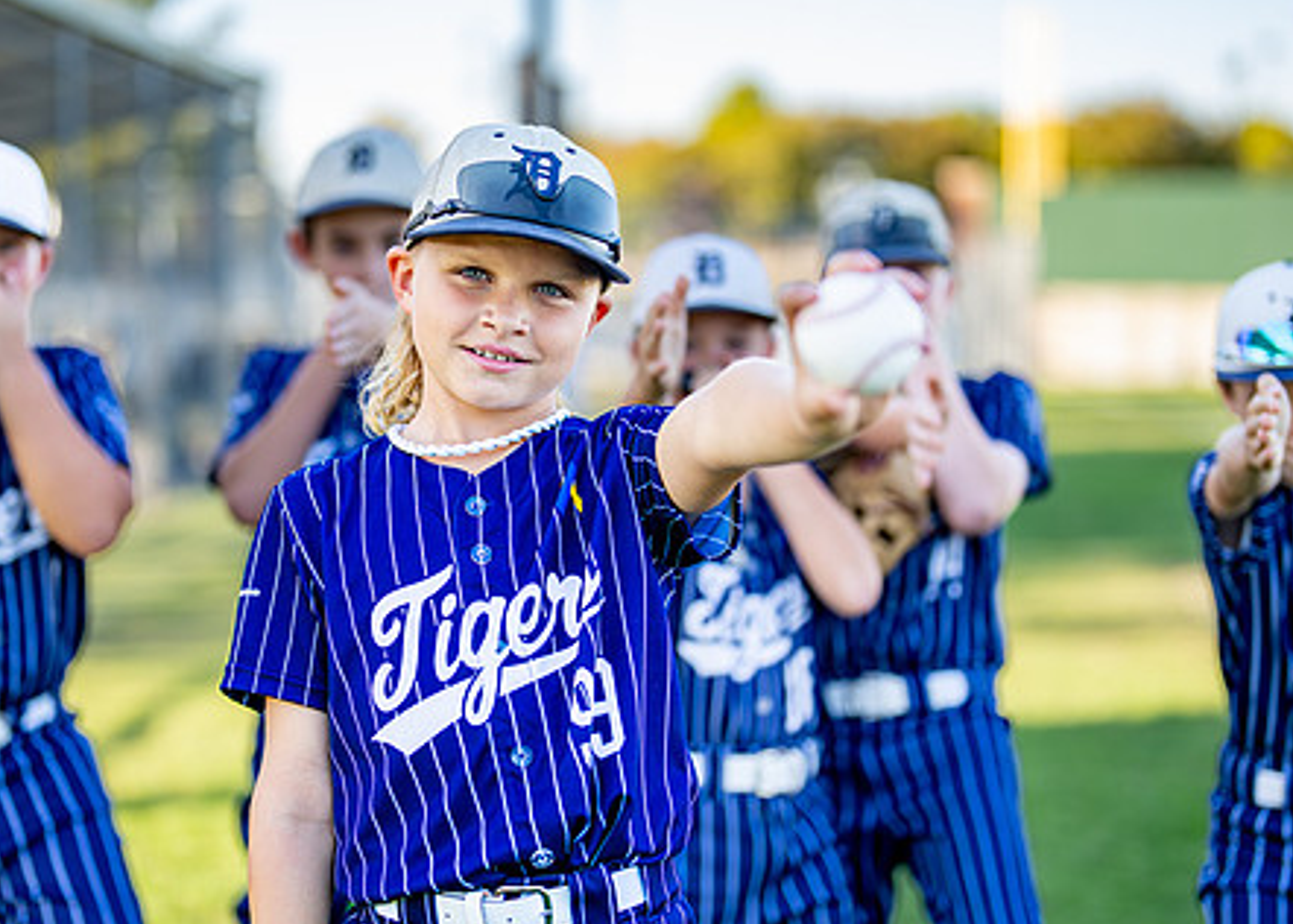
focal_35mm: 75
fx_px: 2755
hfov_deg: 26.4
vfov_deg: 19.0
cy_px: 484
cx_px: 512
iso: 100
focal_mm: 50
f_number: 1.2
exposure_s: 1/1250
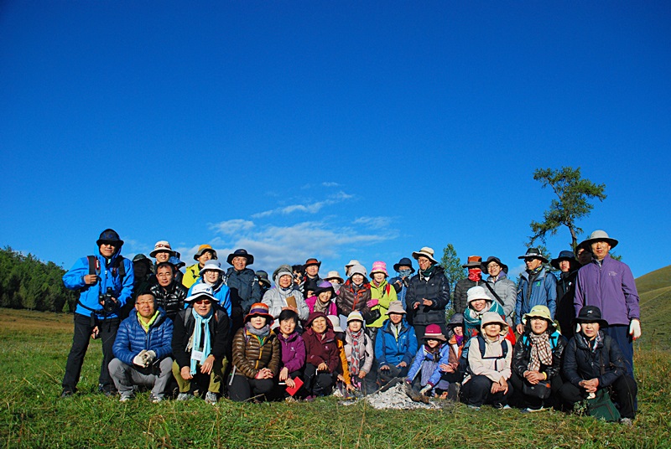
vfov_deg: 43.7
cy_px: 224
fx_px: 560
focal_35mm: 30
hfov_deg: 61.9
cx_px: 336
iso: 400
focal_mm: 20
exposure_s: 1/2500
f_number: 5.6
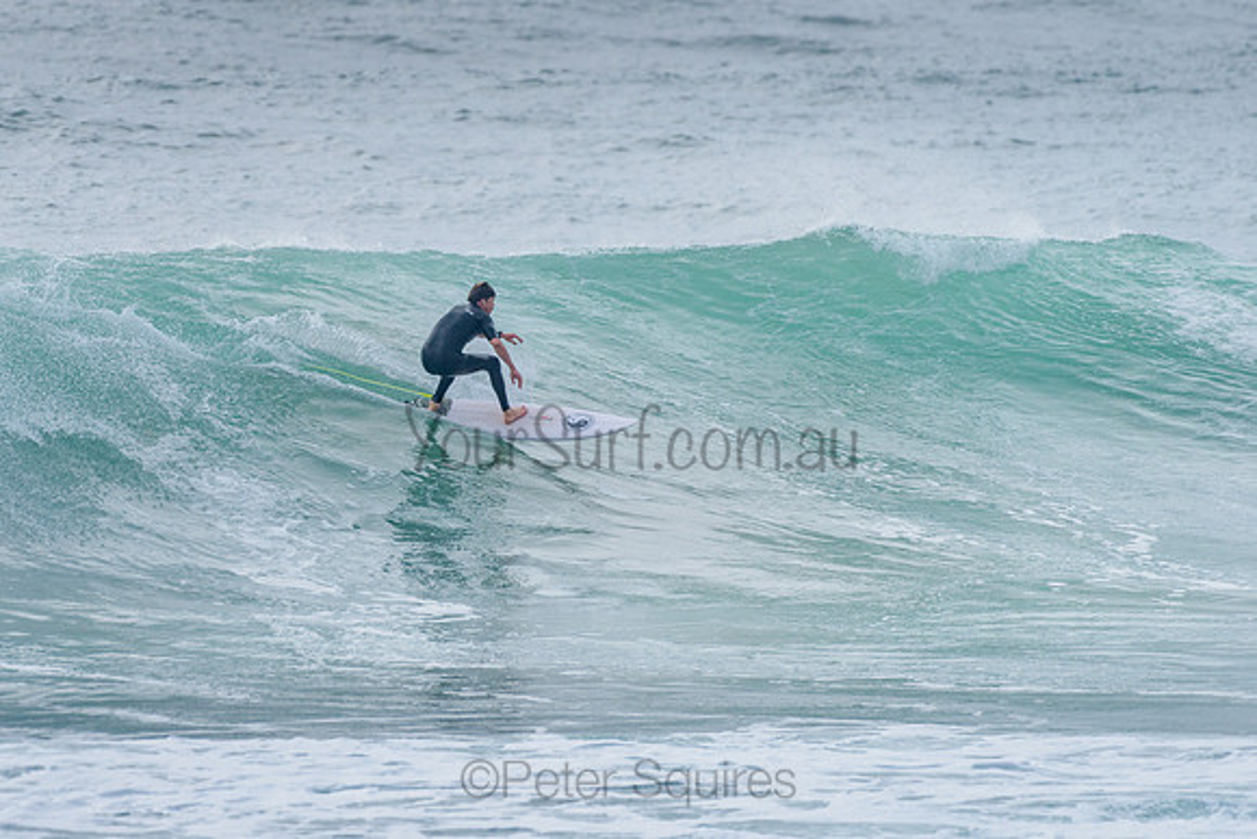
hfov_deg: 3.4
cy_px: 344
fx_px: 21383
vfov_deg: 2.2
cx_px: 487
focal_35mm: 612
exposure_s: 1/2000
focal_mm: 500
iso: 400
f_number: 5.6
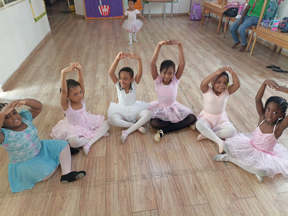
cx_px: 144
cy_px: 108
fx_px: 191
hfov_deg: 73.9
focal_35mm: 23
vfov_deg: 58.9
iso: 269
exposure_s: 1/50
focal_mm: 4.71
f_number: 1.79
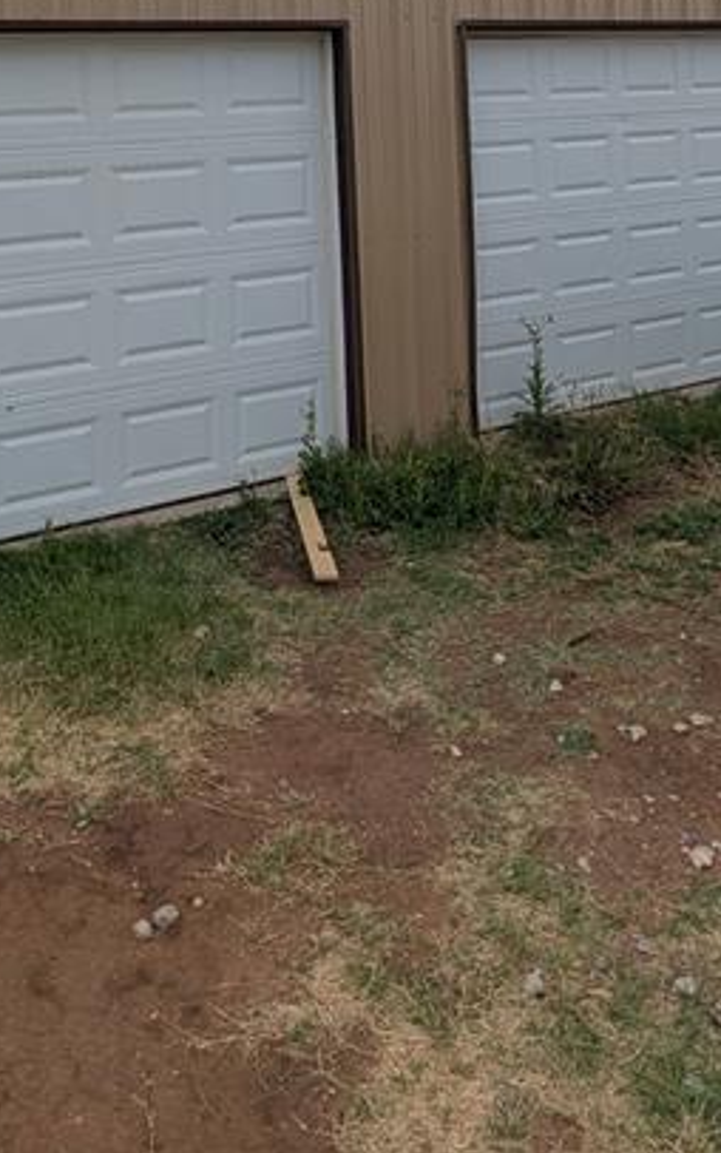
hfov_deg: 37.8
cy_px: 116
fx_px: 1005
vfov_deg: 52.5
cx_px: 131
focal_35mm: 32
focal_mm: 2.02
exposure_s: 1/2660
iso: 52
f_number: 1.7
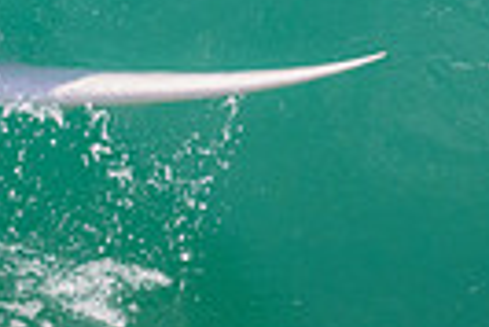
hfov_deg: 0.5
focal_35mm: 3975
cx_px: 79
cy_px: -147
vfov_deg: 0.3
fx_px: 54052
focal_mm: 800
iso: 1800
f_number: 11
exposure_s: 1/2000
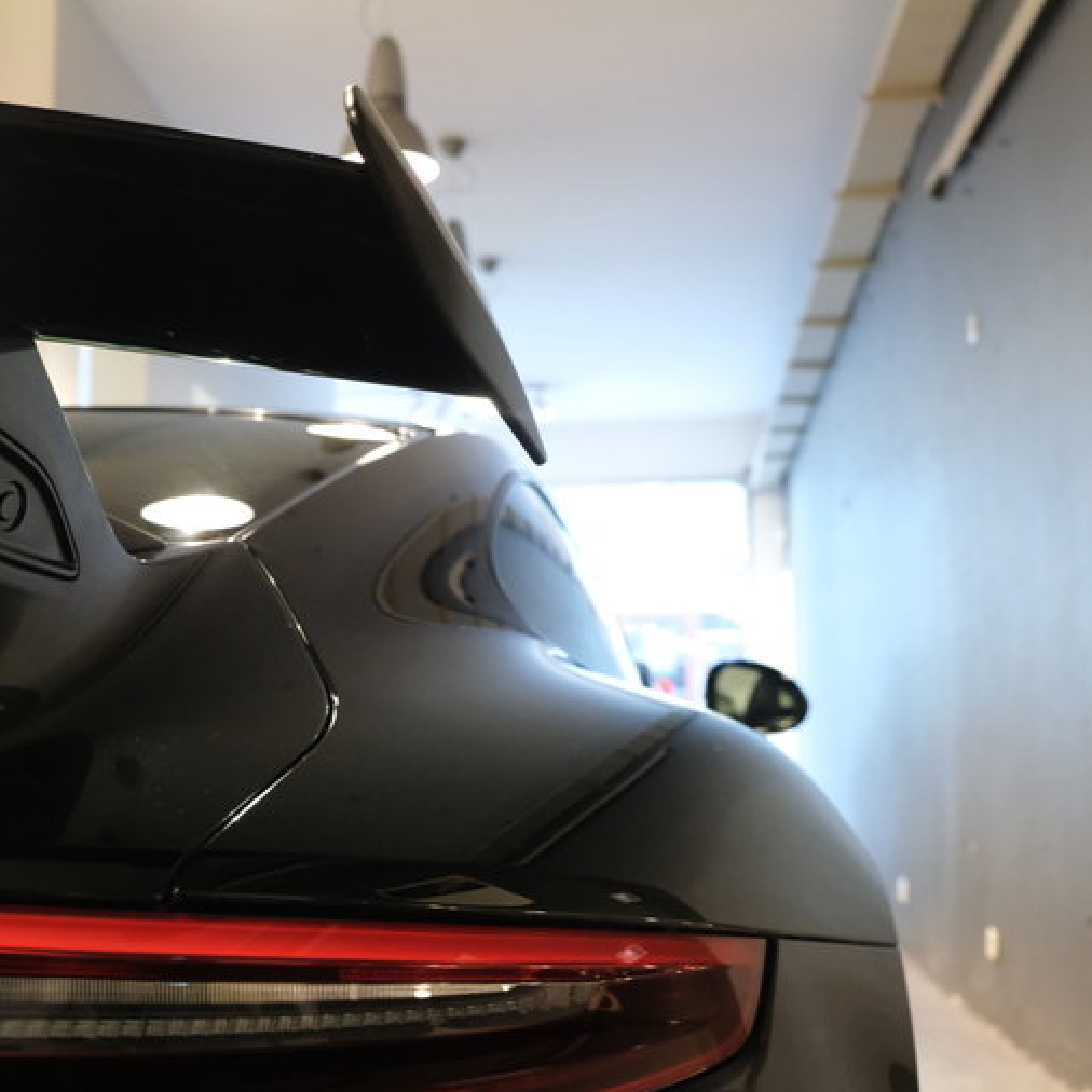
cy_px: 542
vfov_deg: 34.7
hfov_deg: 34.2
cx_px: 325
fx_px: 1749
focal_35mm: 49
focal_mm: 25.4
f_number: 4
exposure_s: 1/80
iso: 6400
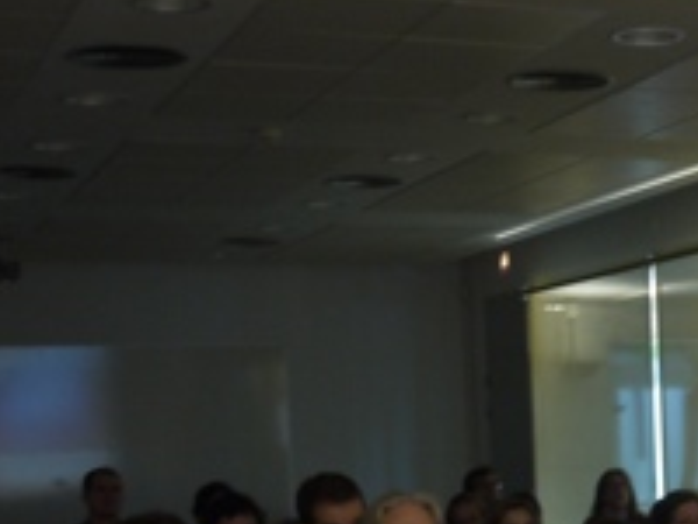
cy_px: 501
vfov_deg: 16.1
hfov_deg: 21.0
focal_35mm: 90
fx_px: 1815
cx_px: 698
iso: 400
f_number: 4.1
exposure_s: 1/8
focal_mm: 18
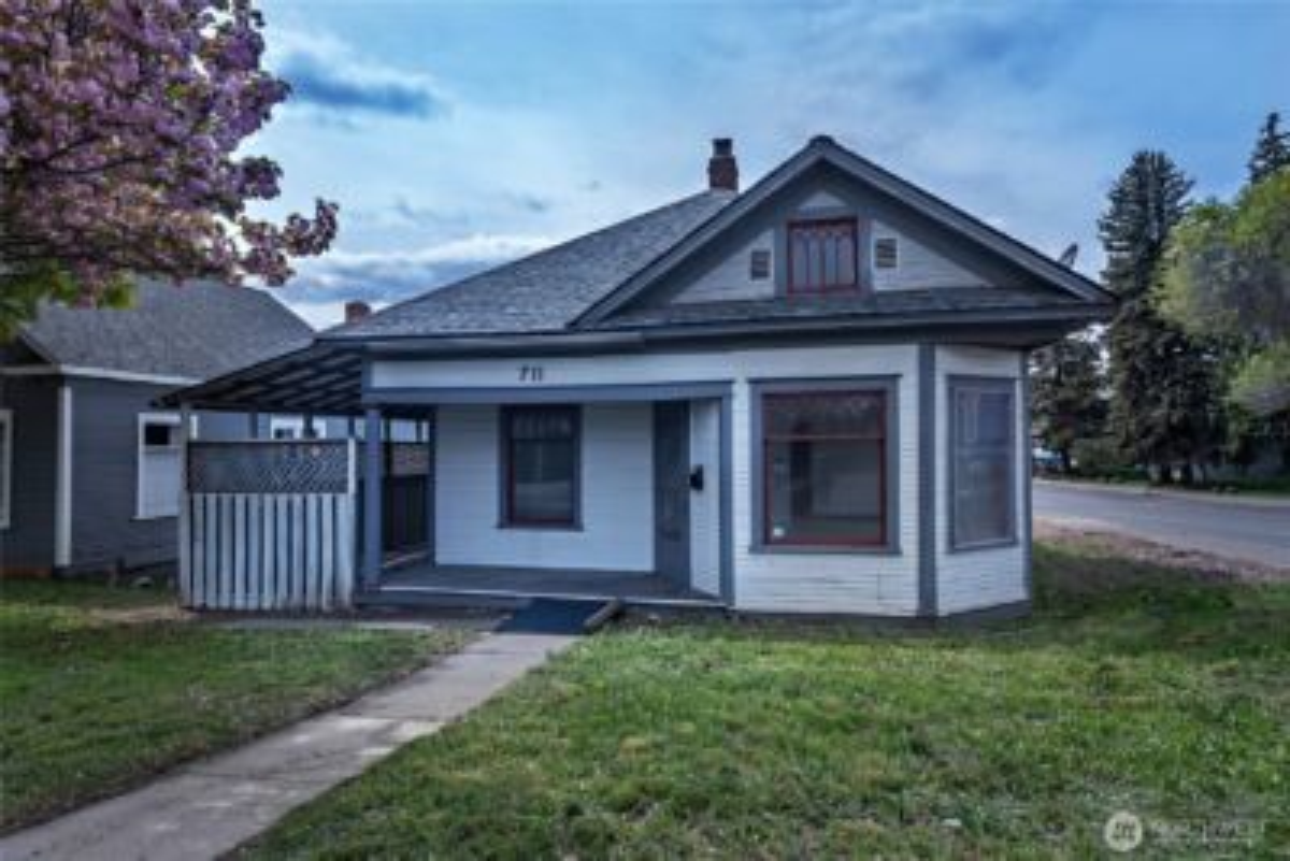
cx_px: 645
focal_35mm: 22
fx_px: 789
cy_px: 430
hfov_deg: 78.6
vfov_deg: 57.3
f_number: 14
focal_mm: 22
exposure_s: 1/160
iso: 200
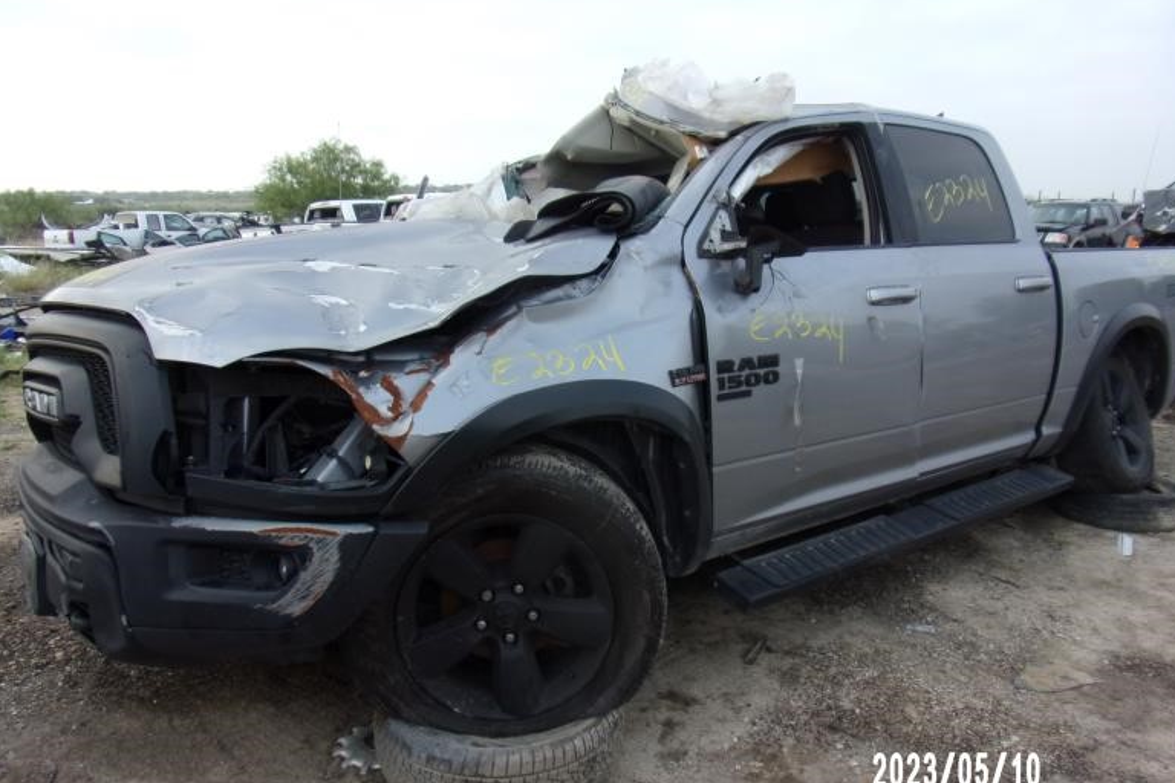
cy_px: 413
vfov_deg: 49.5
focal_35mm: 26
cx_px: 609
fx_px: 849
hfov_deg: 69.4
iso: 80
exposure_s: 1/220
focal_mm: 4.3
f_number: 3.3
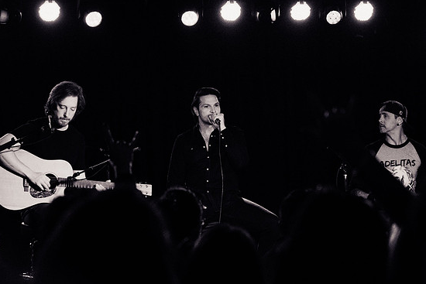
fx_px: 1184
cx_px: 176
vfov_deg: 13.7
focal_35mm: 100
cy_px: 131
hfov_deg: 20.4
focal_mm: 70
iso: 3200
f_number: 4
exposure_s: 1/640
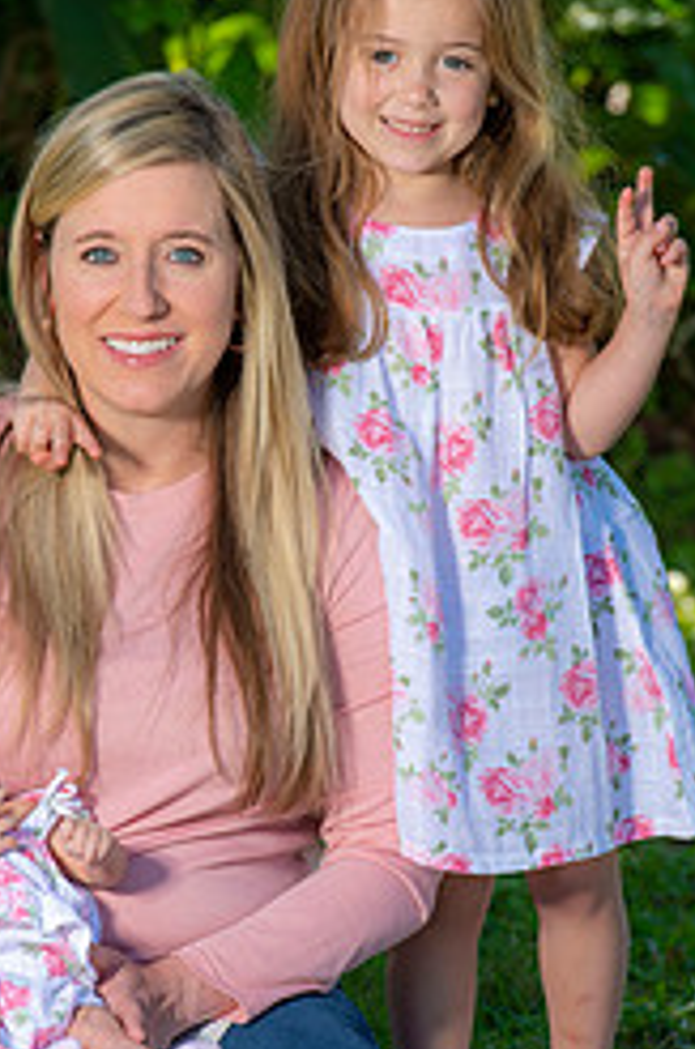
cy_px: 567
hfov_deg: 3.8
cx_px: 296
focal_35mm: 357
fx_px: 10381
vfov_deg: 5.8
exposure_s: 1/160
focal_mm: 195
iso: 100
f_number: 5.6
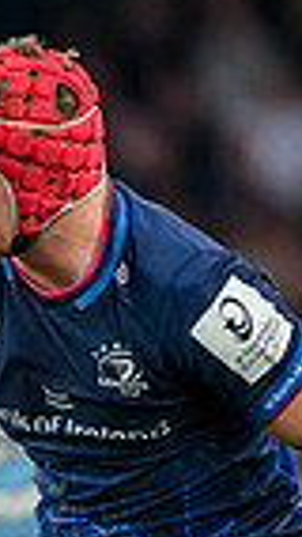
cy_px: 732
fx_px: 33629
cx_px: -714
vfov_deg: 0.9
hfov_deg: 0.5
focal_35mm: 2365
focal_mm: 400
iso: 3200
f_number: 2.8
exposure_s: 1/3200
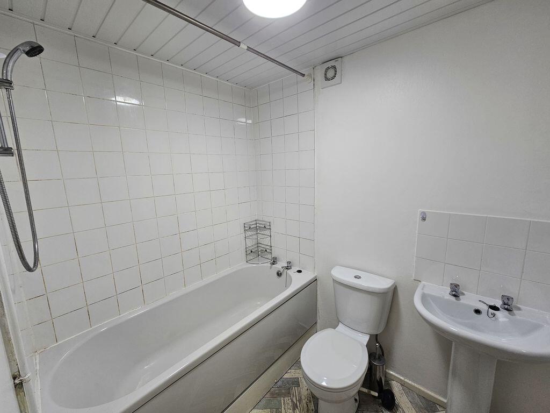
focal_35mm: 13
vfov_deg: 89.9
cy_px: 206
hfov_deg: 106.2
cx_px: 275
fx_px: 207
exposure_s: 1/50
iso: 80
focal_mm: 2.2
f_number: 2.2
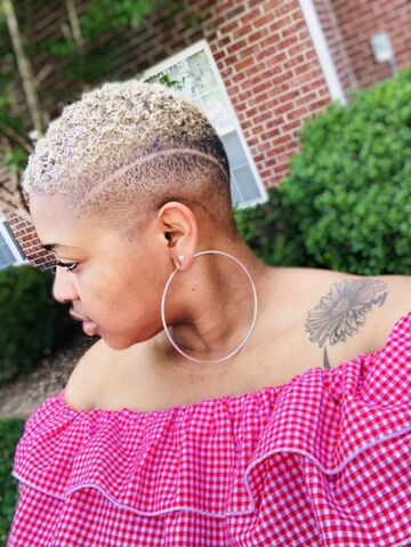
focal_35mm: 32
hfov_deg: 44.2
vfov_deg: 56.8
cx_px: 206
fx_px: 506
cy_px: 274
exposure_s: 1/120
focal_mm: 2.87
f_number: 2.2
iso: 32
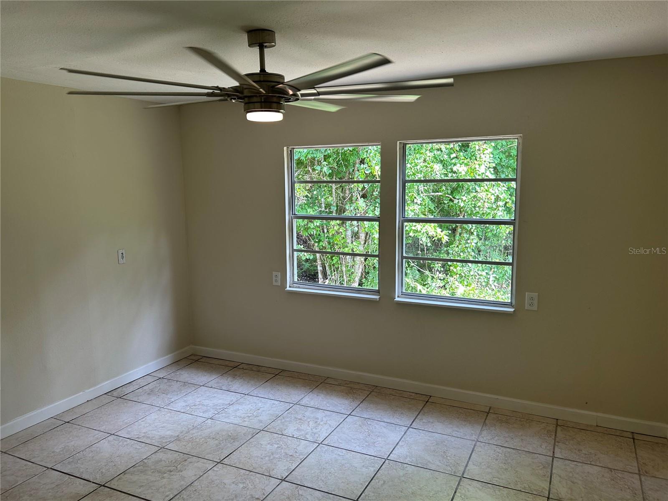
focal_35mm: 26
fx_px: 502
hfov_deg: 67.3
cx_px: 334
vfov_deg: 53.1
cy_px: 250
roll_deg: +1.4
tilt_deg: -9.1
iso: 40
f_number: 1.5
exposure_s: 1/120
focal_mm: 5.7
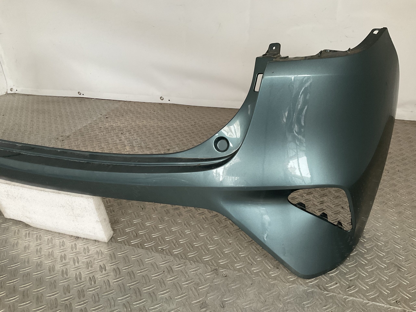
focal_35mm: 29
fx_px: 349
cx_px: 208
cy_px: 156
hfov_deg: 61.7
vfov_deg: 48.2
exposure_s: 1/50
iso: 64
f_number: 1.8
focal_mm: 3
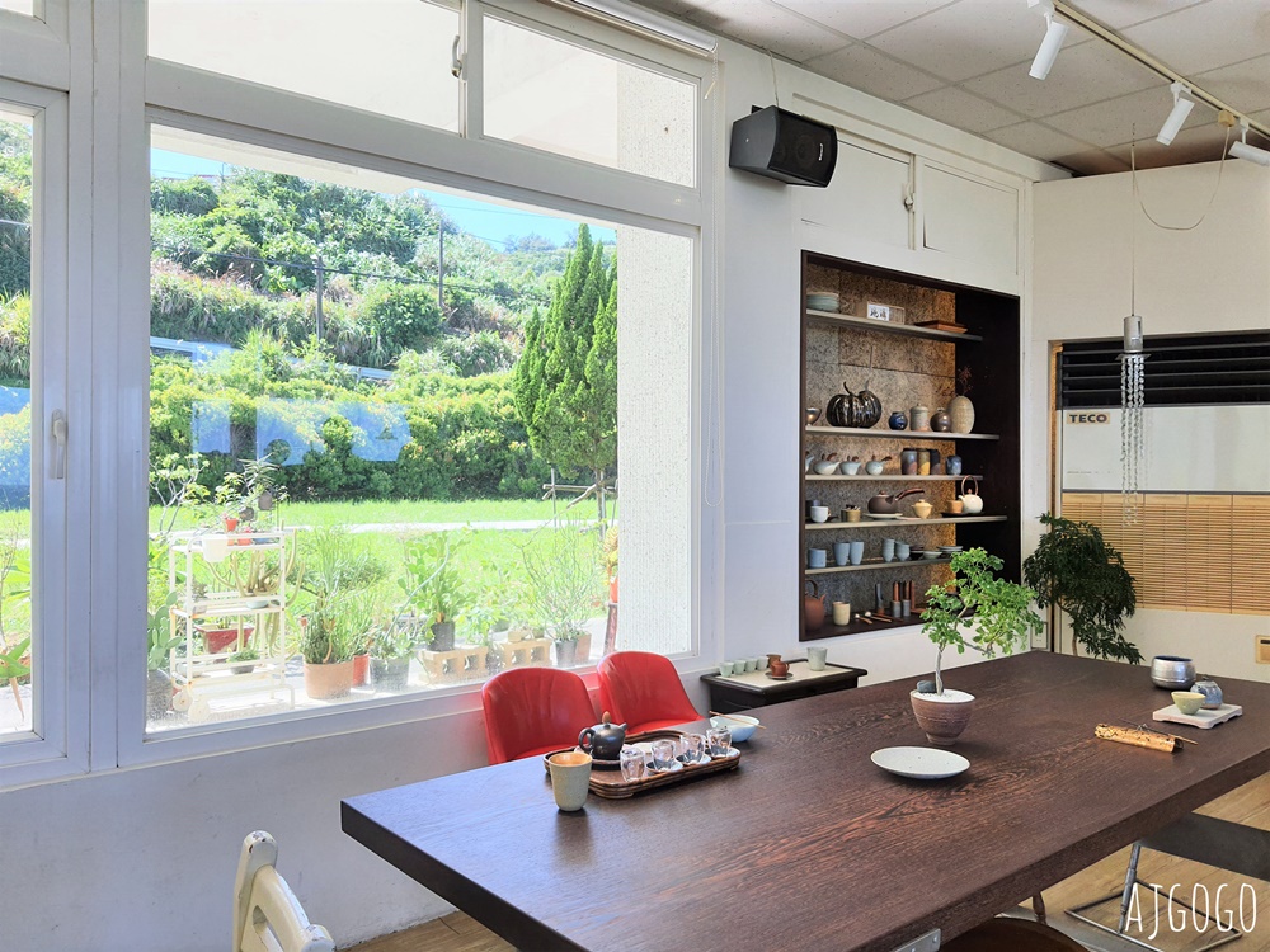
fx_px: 954
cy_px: 476
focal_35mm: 26
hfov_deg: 67.3
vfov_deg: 53.1
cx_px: 635
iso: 50
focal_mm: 4.32
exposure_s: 1/302
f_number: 1.7
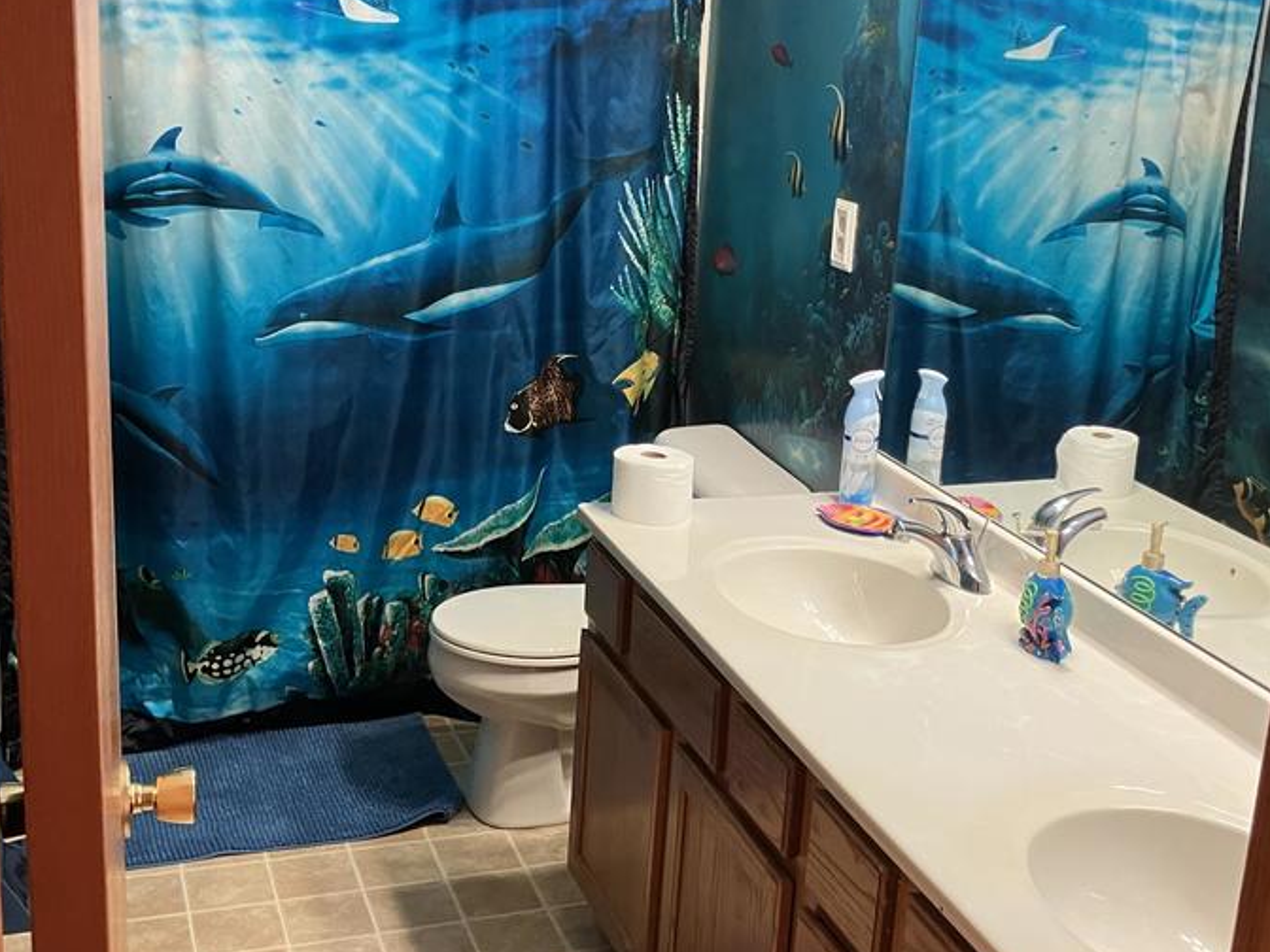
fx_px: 1651
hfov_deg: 41.9
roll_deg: -3.9
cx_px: 741
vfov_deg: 32.2
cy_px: 482
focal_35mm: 45
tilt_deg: -13.3
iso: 100
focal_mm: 3.99
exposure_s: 1/60
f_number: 1.8
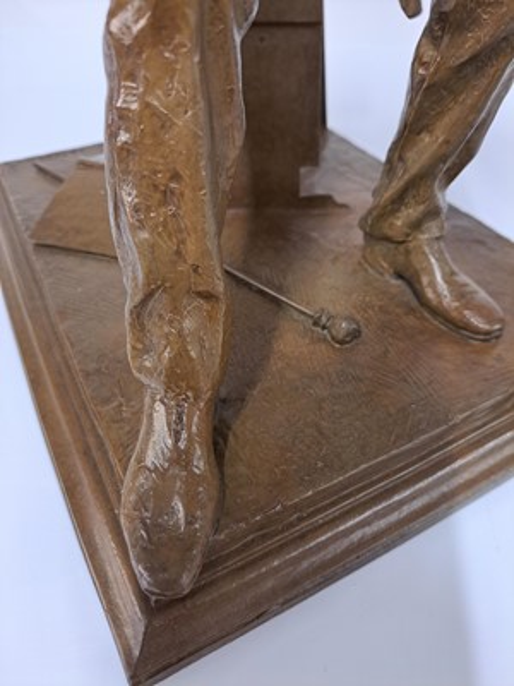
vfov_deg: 71.6
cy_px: 343
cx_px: 257
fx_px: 475
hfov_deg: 56.8
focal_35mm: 24
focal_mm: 5.23
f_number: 1.8
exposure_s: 1/50
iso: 125
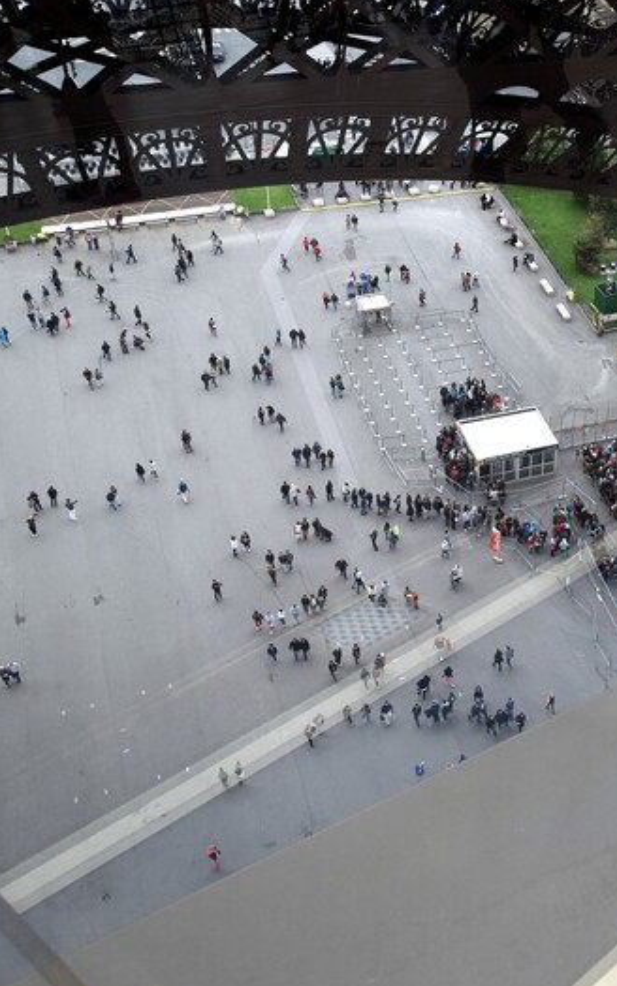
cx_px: 675
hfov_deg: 27.9
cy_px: 492
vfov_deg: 47.2
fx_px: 1129
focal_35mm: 42
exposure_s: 1/200
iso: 400
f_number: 7.1
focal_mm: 18
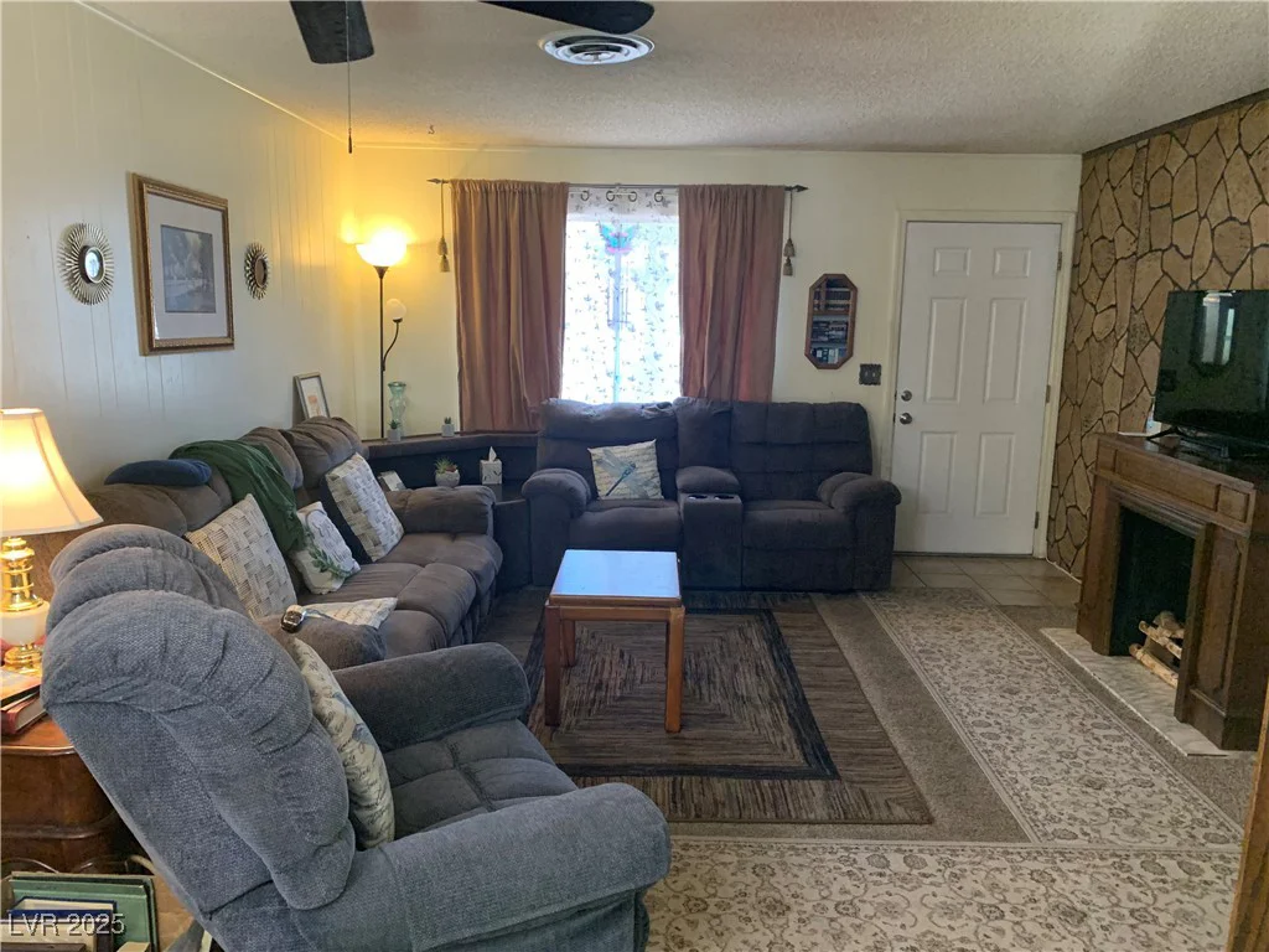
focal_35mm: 26
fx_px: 953
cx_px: 634
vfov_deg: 53.1
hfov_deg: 67.3
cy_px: 476
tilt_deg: -9.8
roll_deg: -1.3
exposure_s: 1/60
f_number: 1.8
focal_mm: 4.25
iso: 320
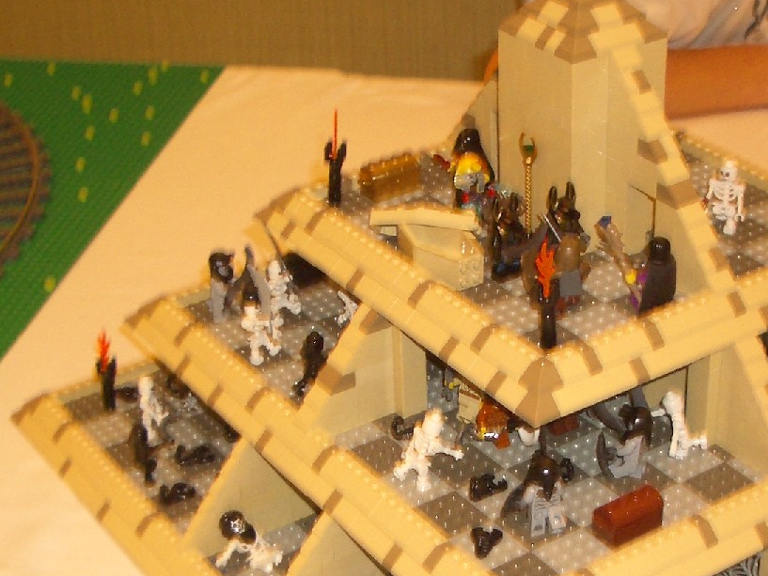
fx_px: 1642
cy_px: 405
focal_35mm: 74
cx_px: 436
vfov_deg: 19.8
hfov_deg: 26.3
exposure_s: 1/60
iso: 100
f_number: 2.6
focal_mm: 5.8
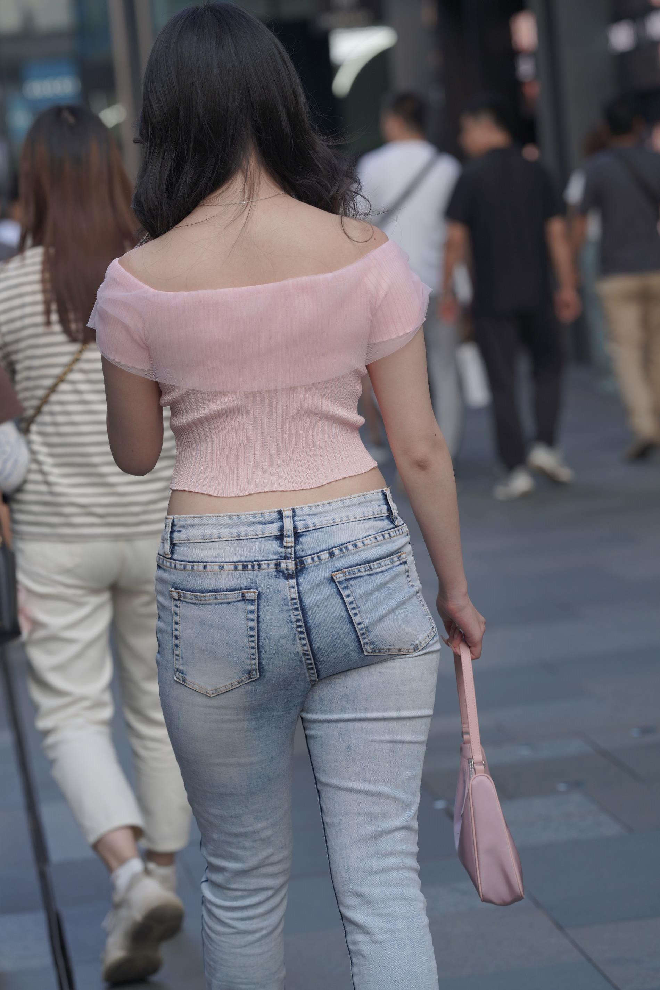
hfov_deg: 10.2
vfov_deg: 15.2
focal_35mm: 135
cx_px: 330
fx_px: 3713
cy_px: 495
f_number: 5
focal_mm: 135
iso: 320
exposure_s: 1/400
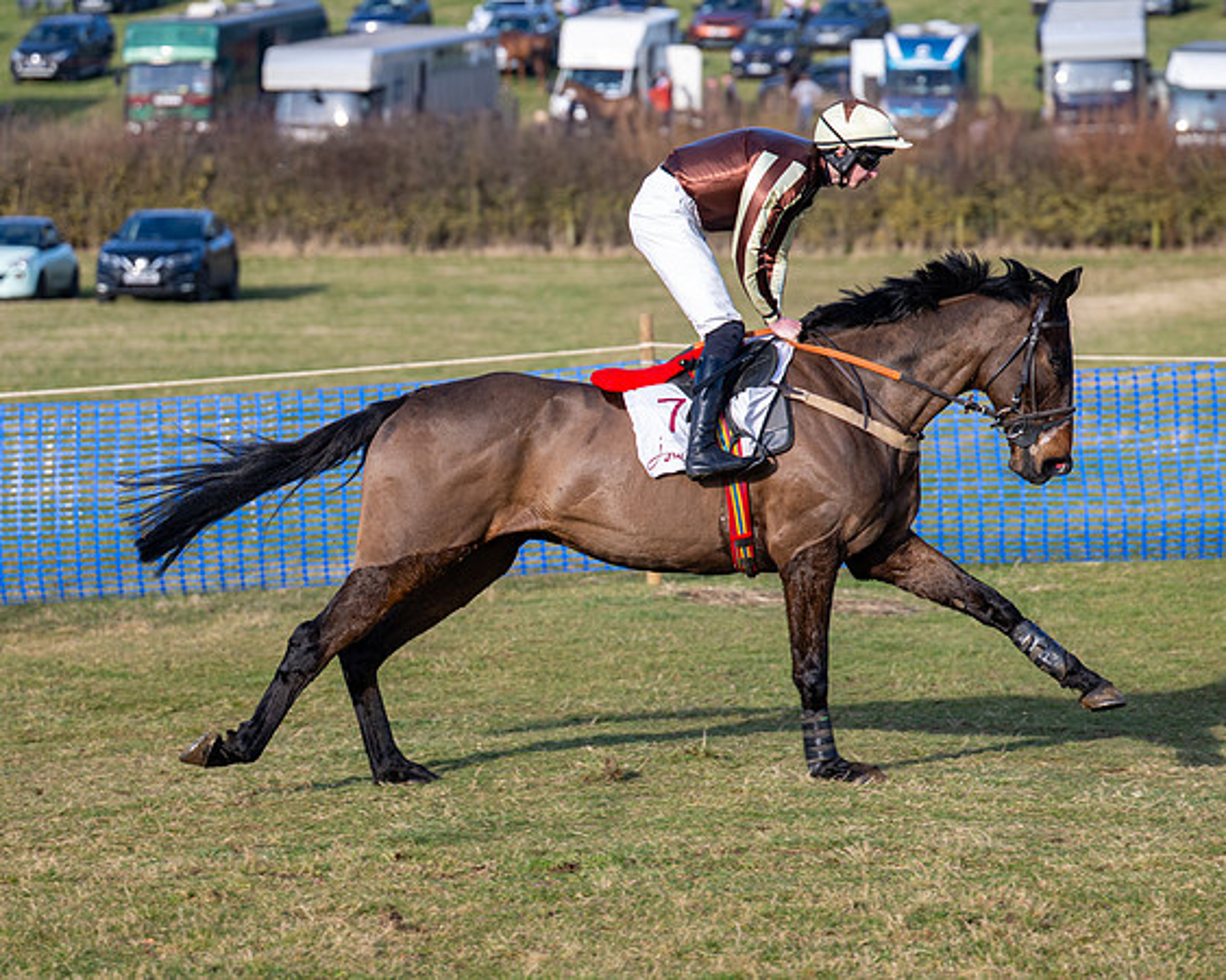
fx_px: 6030
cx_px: 524
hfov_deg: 11.6
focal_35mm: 166
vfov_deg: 9.3
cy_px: 489
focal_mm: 97
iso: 125
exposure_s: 1/1250
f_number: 2.8
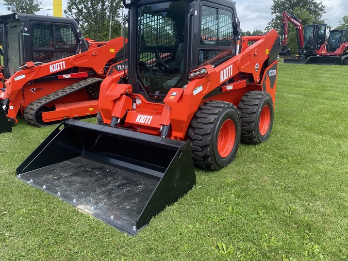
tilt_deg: -13.0
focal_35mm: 29
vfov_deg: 48.2
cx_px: 174
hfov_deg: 61.7
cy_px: 119
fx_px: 292
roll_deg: -2.6
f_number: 1.8
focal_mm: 4.25
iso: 32
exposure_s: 1/898
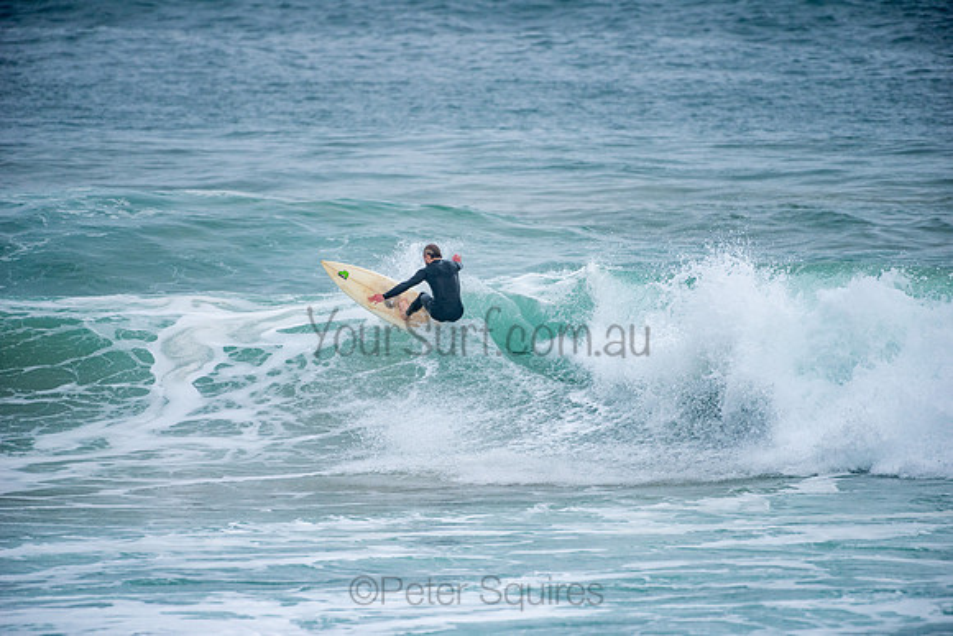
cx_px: 476
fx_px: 13239
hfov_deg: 4.1
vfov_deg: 2.8
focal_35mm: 500
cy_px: 318
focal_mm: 500
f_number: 5.6
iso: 360
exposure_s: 1/1000
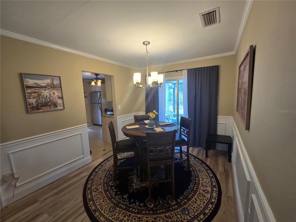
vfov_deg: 89.9
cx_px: 148
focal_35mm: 13
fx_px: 111
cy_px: 111
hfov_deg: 106.2
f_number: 2.2
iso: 200
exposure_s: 1/60
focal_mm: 2.2
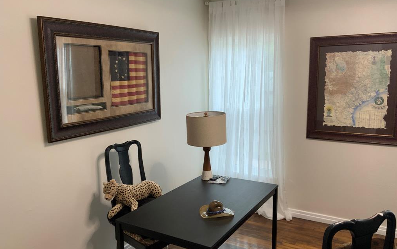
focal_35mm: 31
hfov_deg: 61.2
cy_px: 133
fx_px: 335
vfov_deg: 40.6
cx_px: 198
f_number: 1.8
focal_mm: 3
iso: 50
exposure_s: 1/60
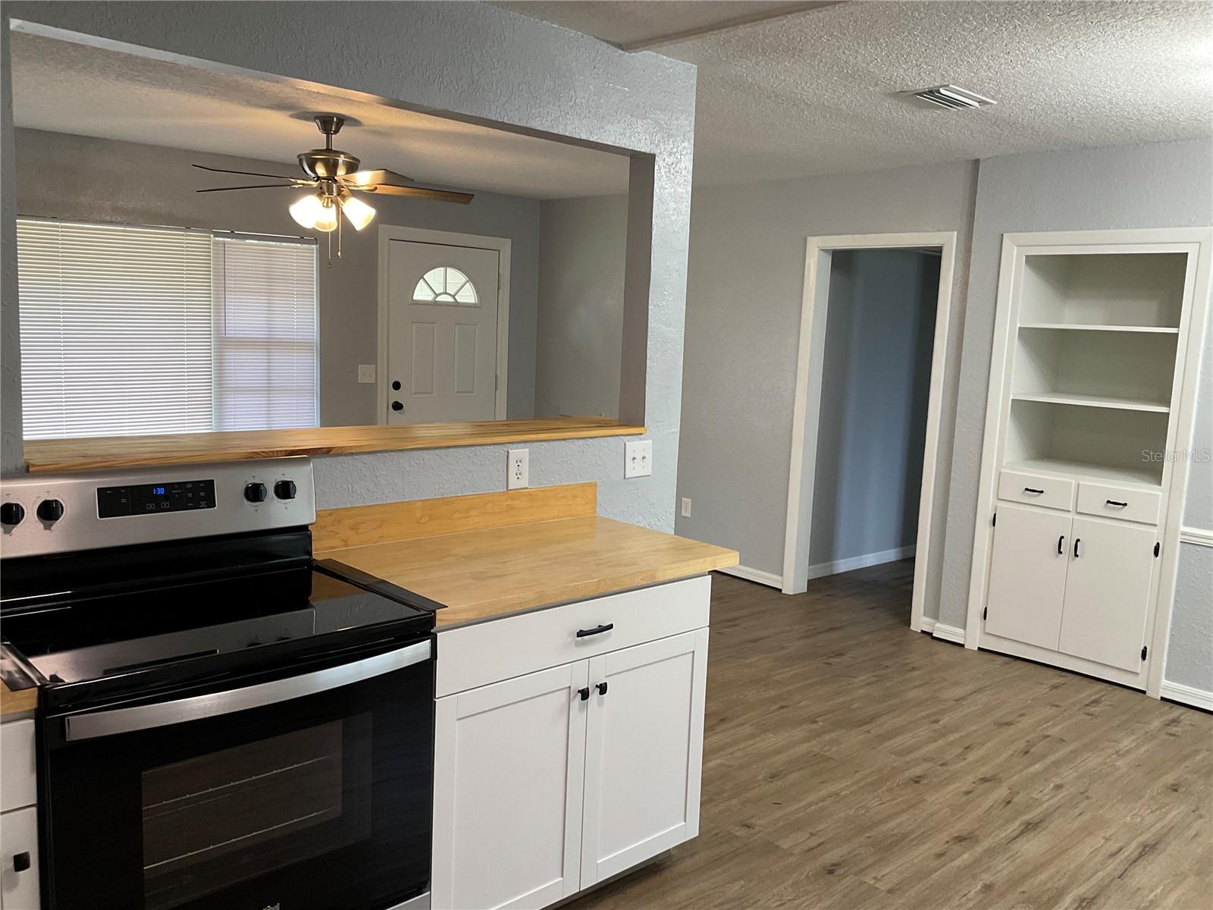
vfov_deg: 48.2
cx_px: 606
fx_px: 1016
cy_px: 455
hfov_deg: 61.7
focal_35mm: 29
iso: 64
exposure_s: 1/60
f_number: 1.8
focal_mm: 3
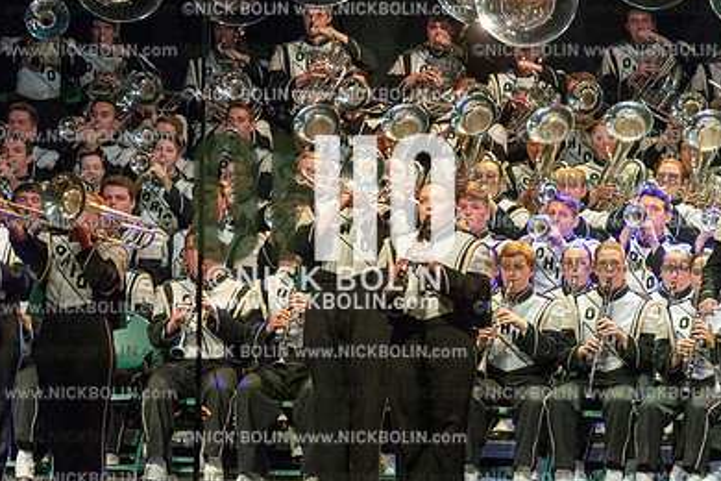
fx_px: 5808
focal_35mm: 290
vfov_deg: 4.7
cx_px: 324
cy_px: 222
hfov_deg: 7.1
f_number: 5.6
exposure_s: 1/250
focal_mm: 195
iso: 8000
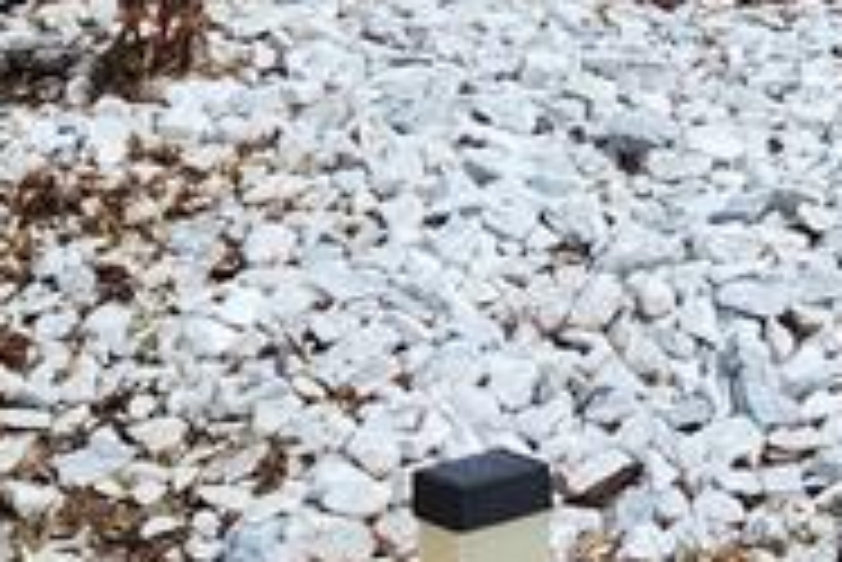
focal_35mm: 131
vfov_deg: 10.1
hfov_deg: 14.2
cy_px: -333
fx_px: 3066
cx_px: 1396
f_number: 1.8
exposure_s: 1/1501
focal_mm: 6.4
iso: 12
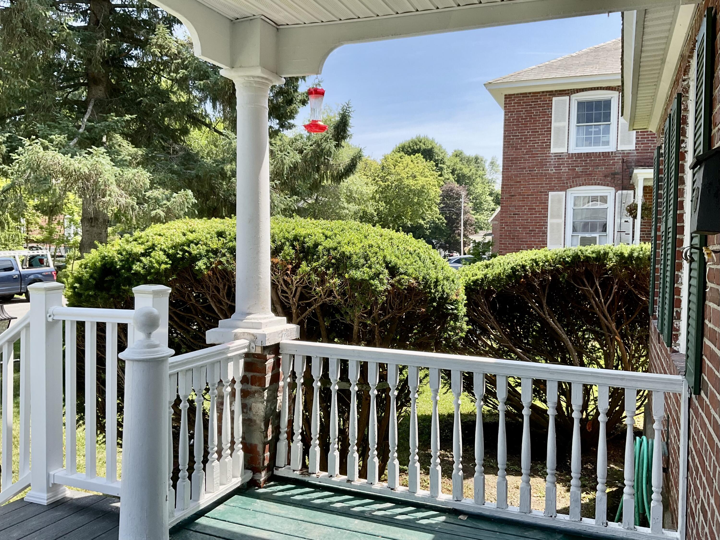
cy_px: 270
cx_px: 360
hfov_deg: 61.7
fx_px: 603
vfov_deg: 48.2
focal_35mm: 29
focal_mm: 3
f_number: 1.8
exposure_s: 1/620
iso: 16
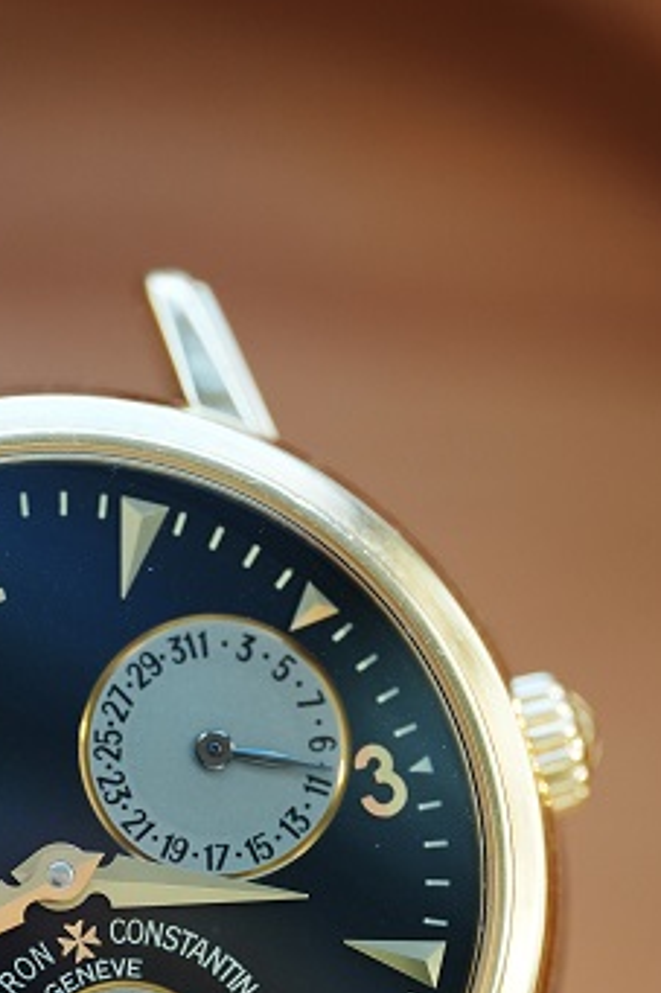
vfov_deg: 9.8
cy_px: 913
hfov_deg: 6.5
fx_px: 5789
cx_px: 58
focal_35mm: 210
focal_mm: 105
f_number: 2.8
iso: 1250
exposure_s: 1/250
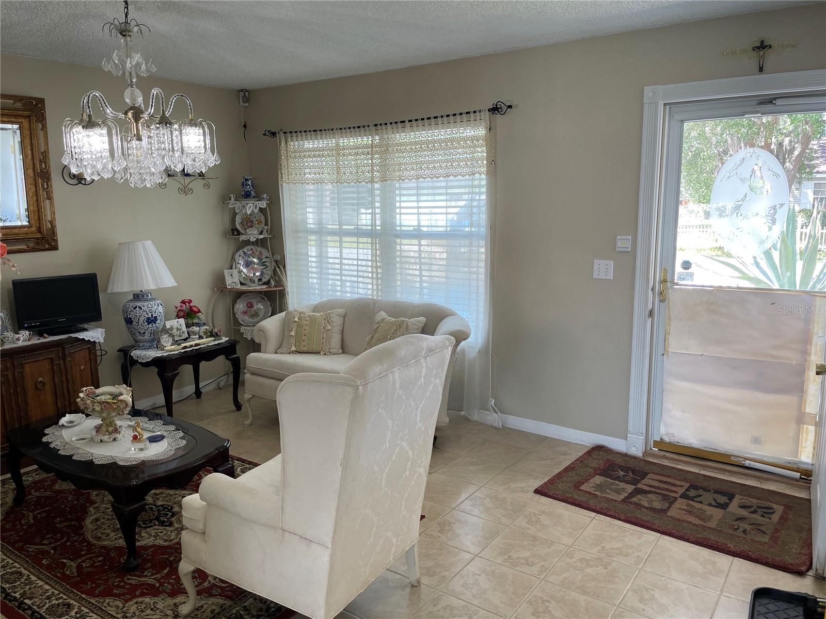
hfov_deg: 67.3
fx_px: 620
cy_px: 310
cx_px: 413
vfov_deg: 53.1
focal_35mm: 26
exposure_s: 1/120
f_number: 1.6
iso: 80
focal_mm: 4.2
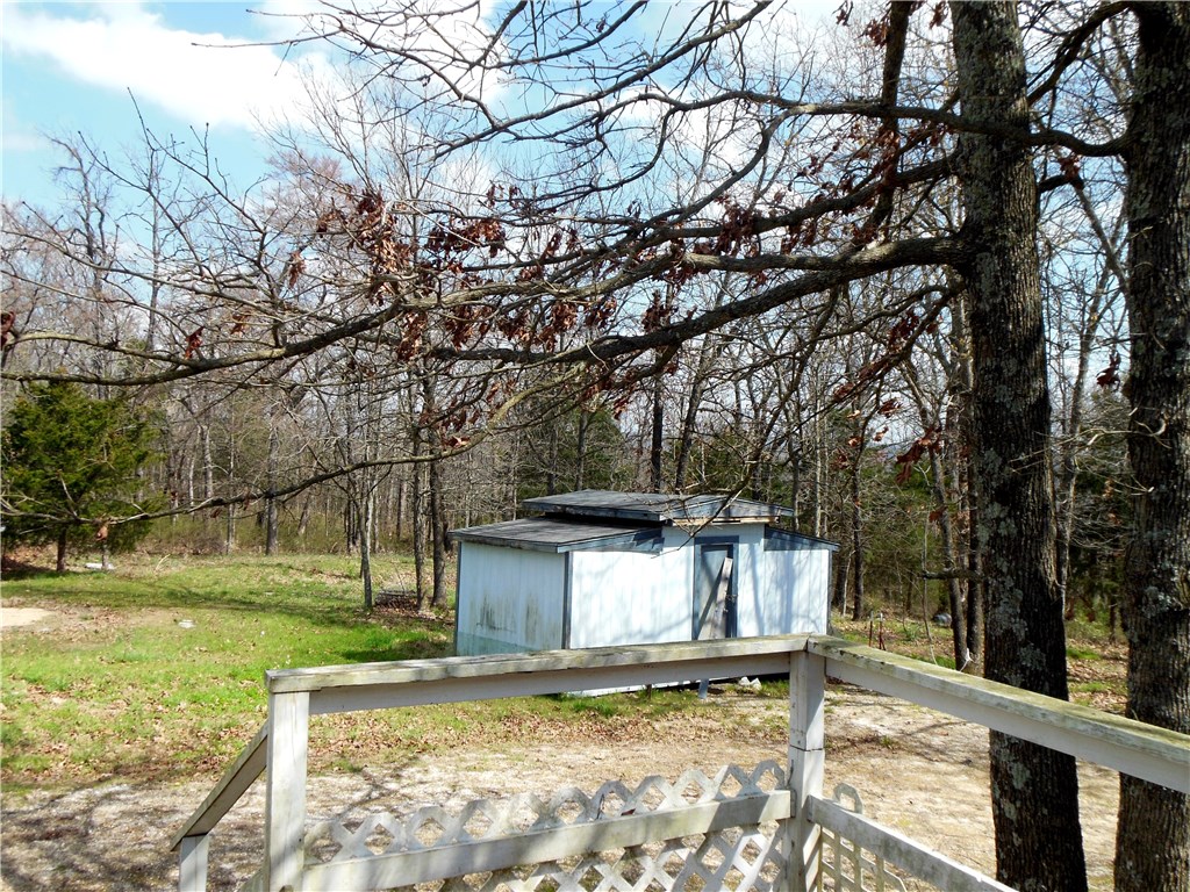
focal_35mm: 29
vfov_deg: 48.2
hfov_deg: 61.7
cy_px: 446
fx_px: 997
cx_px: 595
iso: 125
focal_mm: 5.2
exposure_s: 1/800
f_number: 3.3
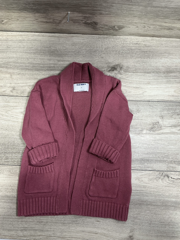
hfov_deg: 48.2
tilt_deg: -84.3
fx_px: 201
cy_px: 120
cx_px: 90
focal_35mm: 29
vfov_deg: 61.7
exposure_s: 1/50
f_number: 1.8
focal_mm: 3
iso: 64
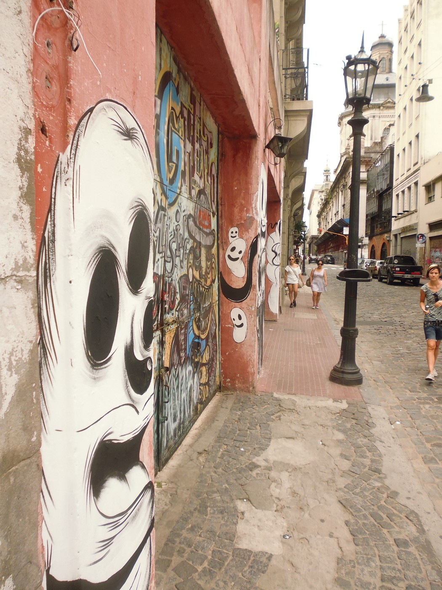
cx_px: 221
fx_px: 409
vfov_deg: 71.6
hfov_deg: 56.8
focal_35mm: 24
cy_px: 295
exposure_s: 1/200
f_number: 2.8
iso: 100
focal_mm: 4.3
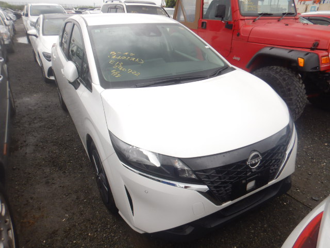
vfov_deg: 56.8
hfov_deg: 71.6
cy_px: 124
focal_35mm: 24
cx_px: 165
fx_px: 229
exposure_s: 1/160
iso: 125
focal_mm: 4.3
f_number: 2.8
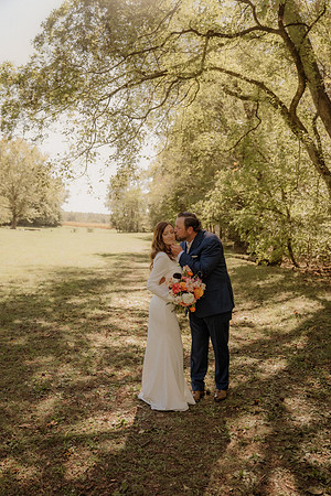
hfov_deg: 41.1
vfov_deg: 58.7
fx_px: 441
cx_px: 166
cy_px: 248
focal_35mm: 32
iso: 400
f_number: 3.5
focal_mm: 32
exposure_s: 1/500
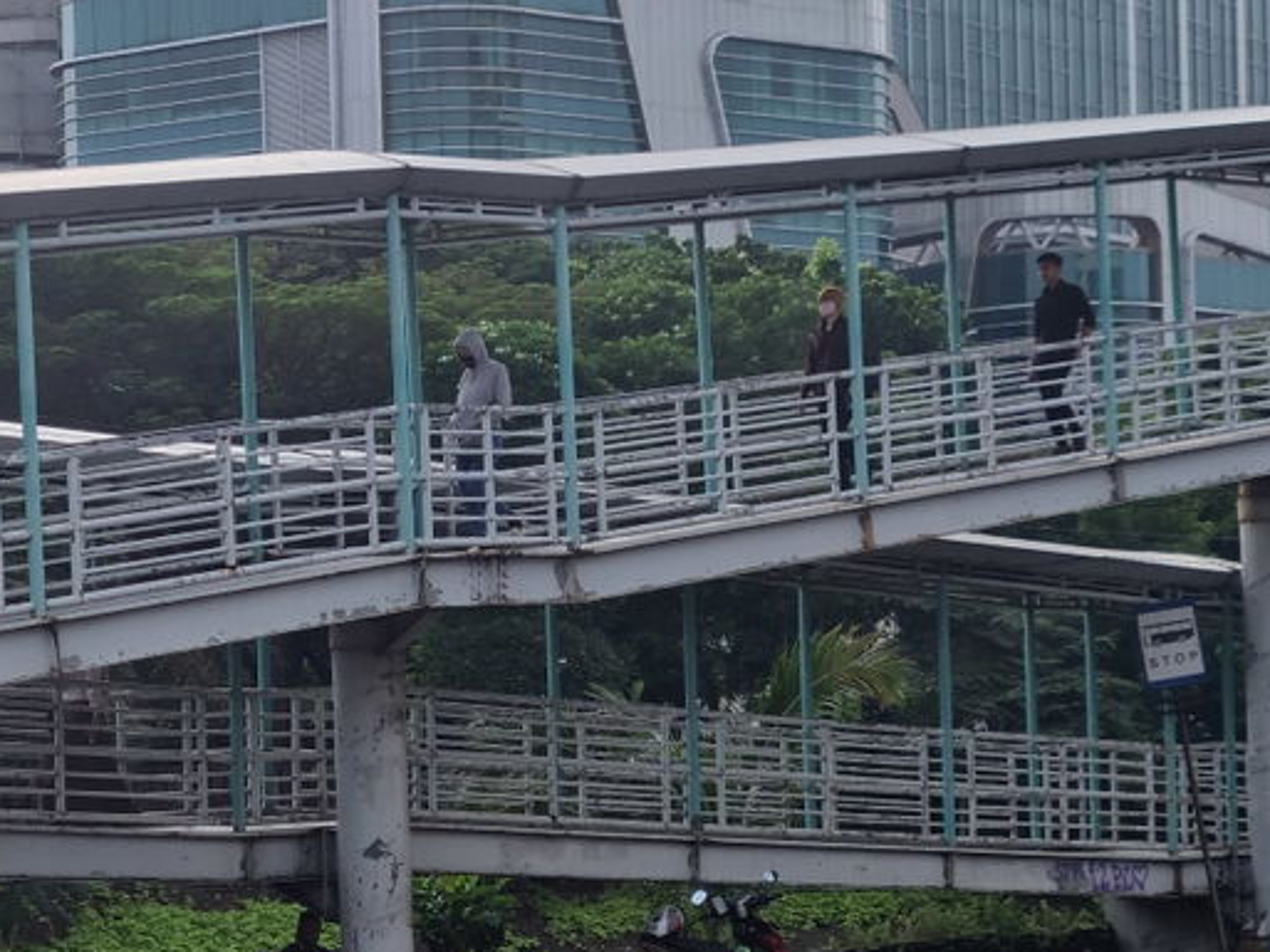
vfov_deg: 14.6
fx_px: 3706
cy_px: 574
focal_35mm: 101
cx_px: 564
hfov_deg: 19.4
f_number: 2
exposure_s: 1/1104
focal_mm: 5.9
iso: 25
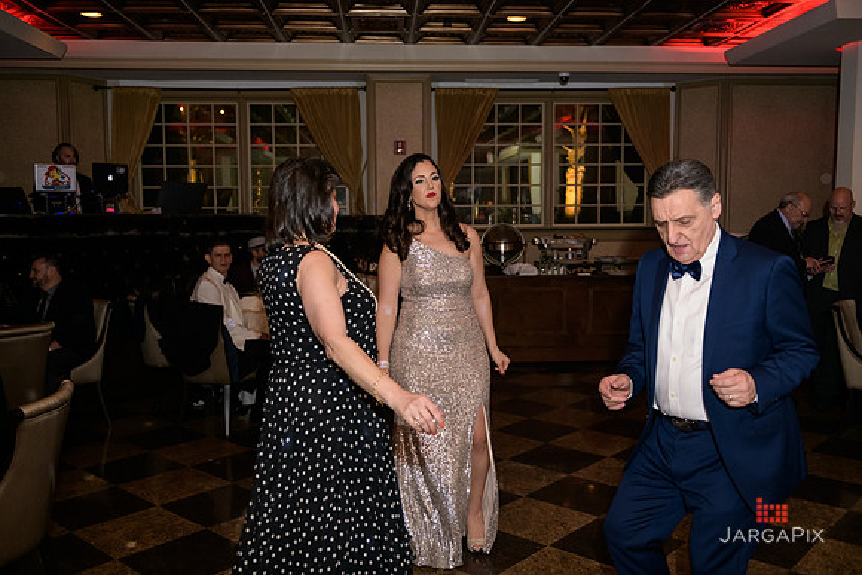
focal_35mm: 32
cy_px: 288
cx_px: 431
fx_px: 766
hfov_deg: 58.7
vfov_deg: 41.1
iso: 1600
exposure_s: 1/125
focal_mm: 32
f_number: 3.2
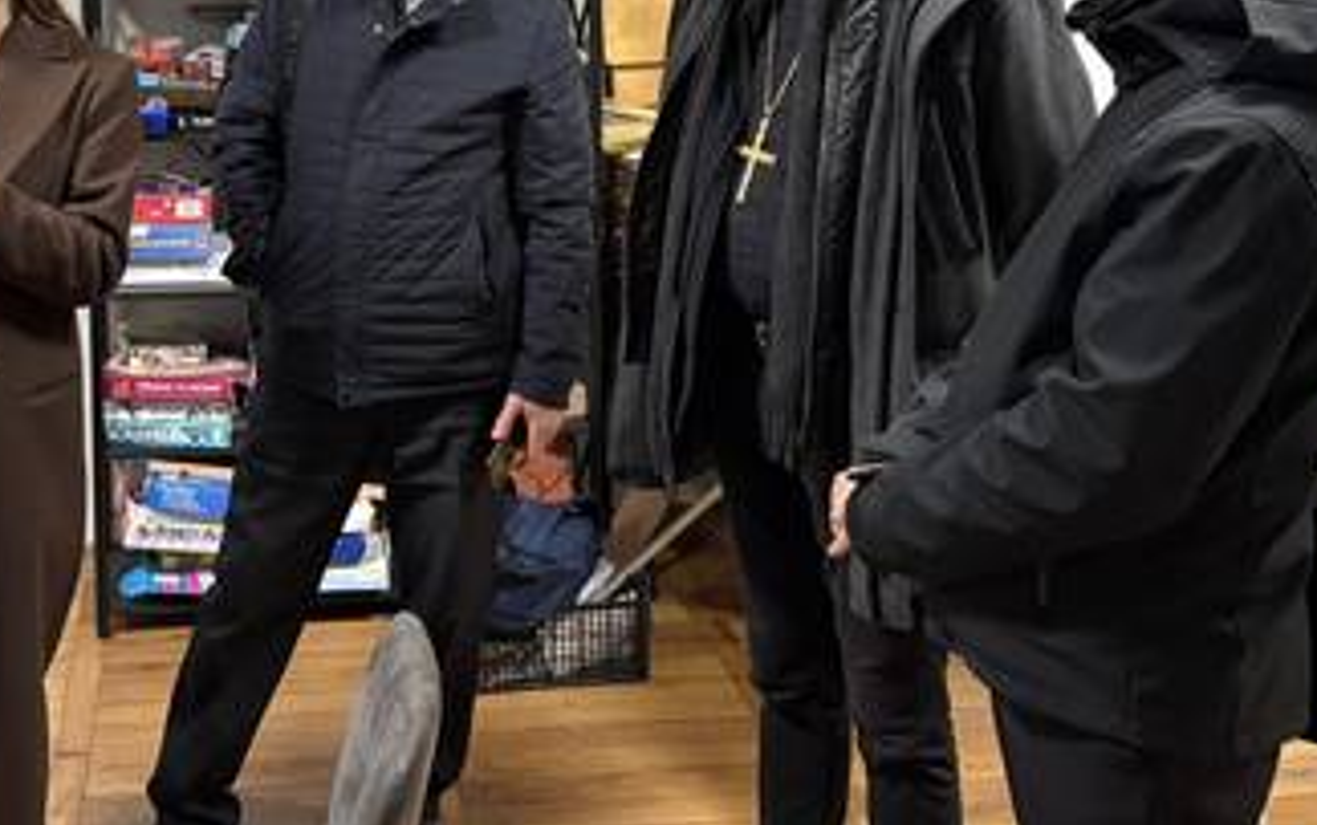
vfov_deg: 24.5
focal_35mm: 51
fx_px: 1832
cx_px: 443
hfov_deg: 39.1
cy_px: 57
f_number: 1.6
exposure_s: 1/50
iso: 250
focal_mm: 5.96
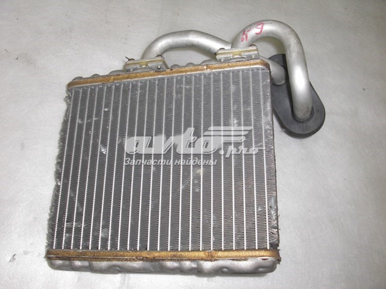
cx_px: 193
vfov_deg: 39.7
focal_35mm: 36
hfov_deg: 51.4
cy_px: 144
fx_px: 401
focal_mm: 6.3
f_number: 2.8
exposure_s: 1/60
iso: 100
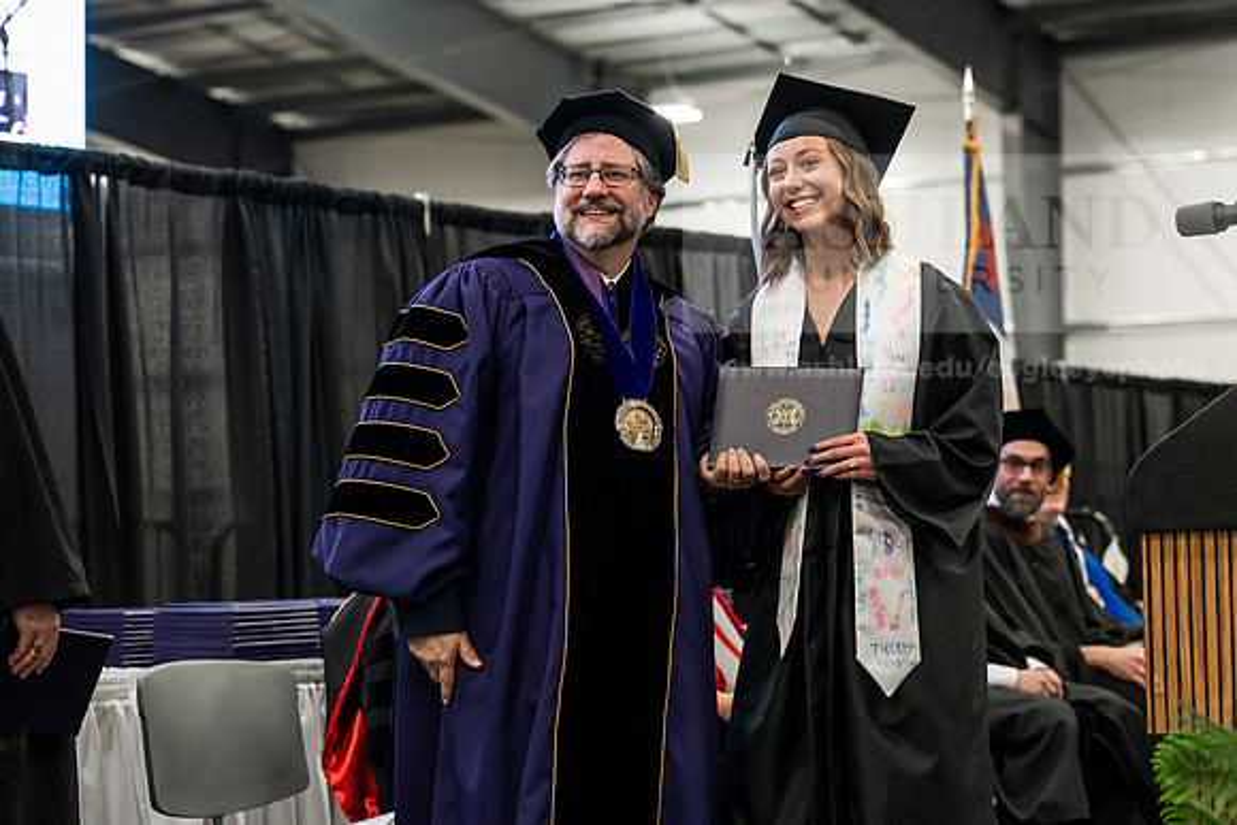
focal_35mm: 86
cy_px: 412
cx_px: 618
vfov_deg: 15.9
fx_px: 2956
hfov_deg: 23.6
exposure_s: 1/200
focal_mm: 86
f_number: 4.5
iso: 4000
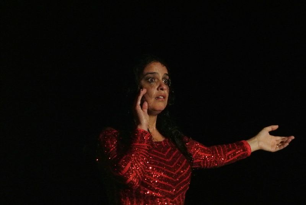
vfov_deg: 5.7
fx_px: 2059
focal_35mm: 242
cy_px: 102
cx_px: 153
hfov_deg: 8.5
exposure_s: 1/200
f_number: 5.3
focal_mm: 89.9
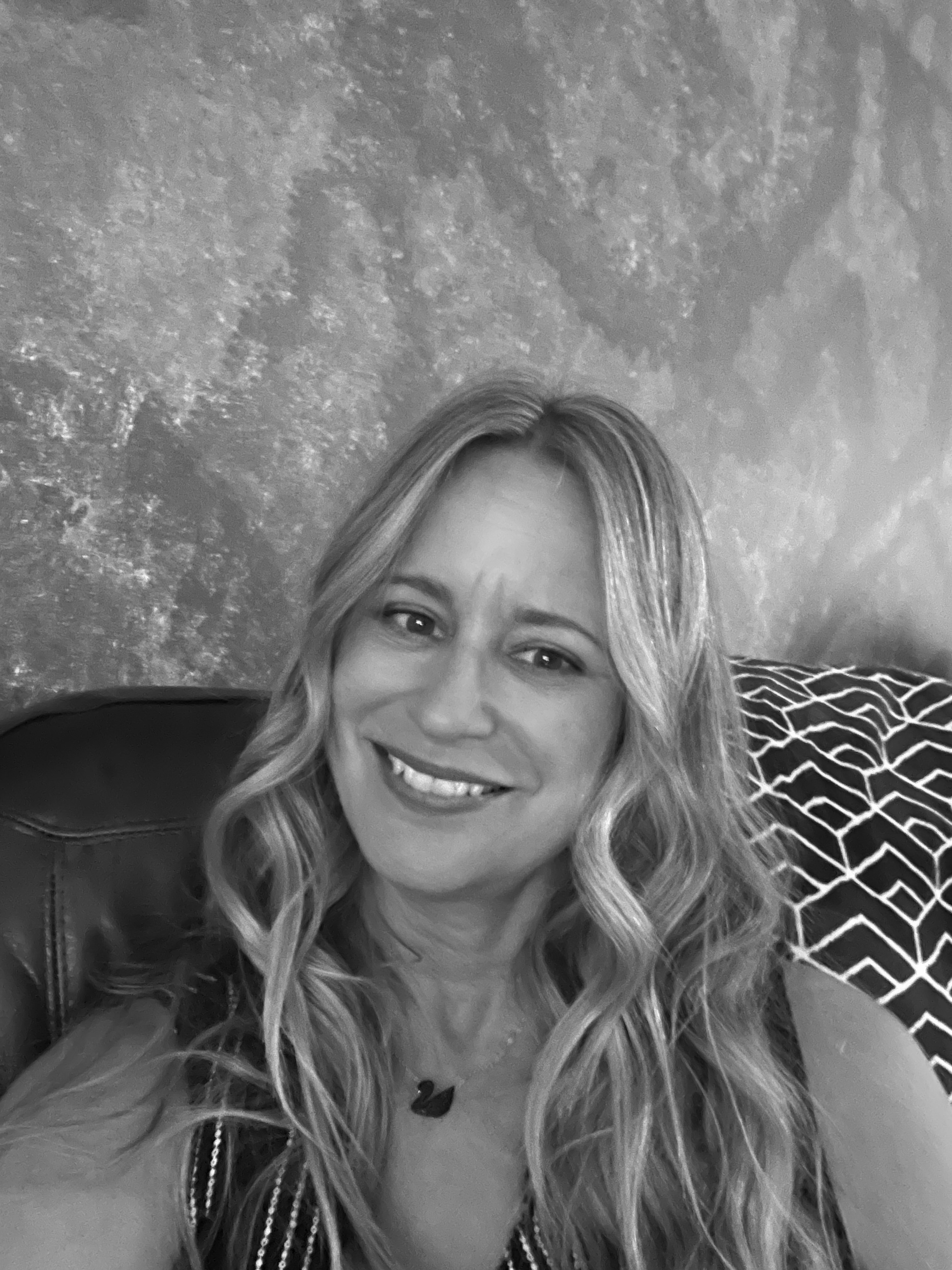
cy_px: 635
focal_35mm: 30
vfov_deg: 60.0
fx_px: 1100
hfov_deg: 46.8
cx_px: 476
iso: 640
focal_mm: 2.71
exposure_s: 1/8
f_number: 2.2
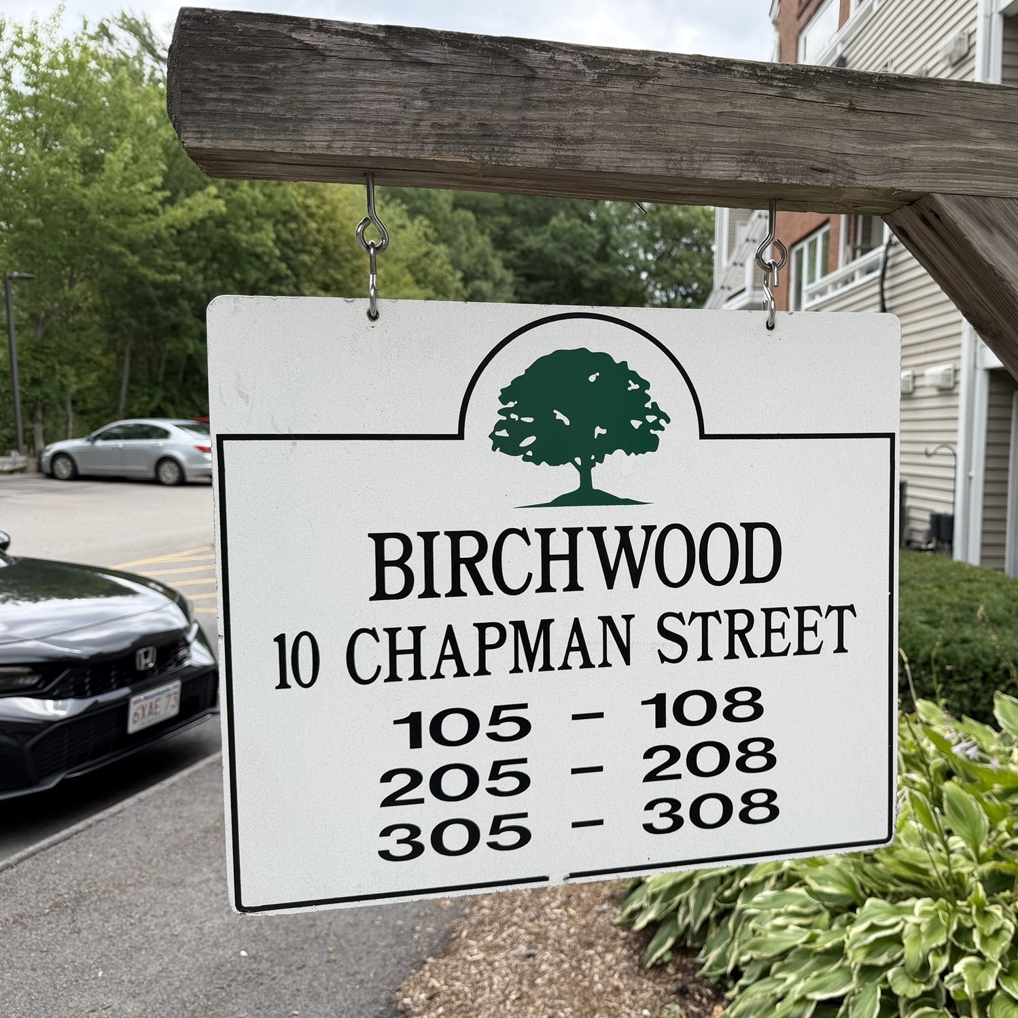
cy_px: 498
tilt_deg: -3.1
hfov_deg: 54.3
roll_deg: -1.3
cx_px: 690
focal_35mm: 29
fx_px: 965
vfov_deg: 55.6
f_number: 1.78
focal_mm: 6.76
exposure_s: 1/1553
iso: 80
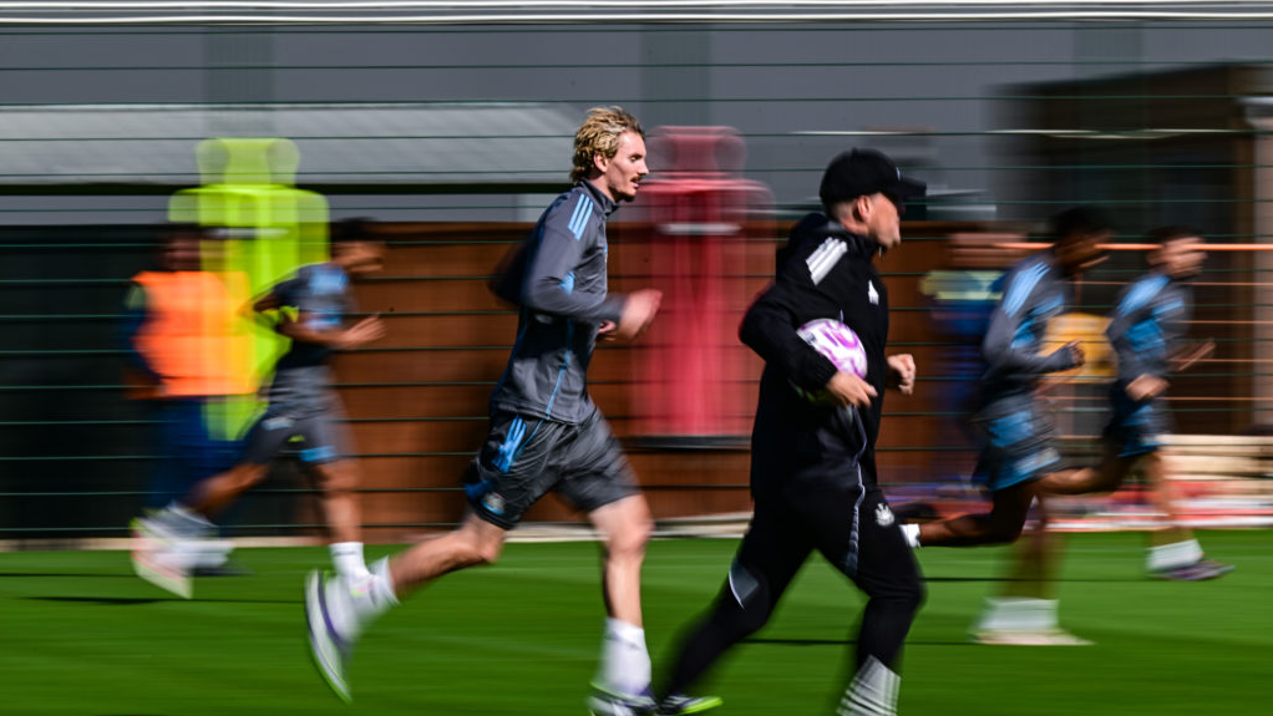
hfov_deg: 5.1
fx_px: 14178
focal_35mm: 420
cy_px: 389
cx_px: 636
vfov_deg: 2.9
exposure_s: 1/20
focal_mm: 400
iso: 32
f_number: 22
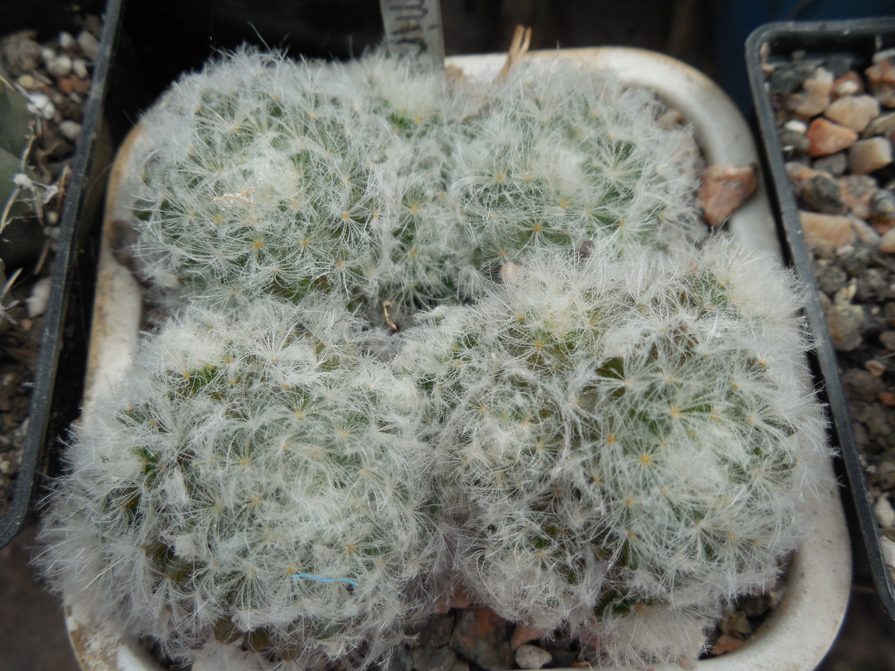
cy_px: 336
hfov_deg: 58.4
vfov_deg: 45.4
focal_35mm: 31
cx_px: 448
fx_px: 802
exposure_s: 1/320
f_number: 3.6
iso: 125
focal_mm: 5.6
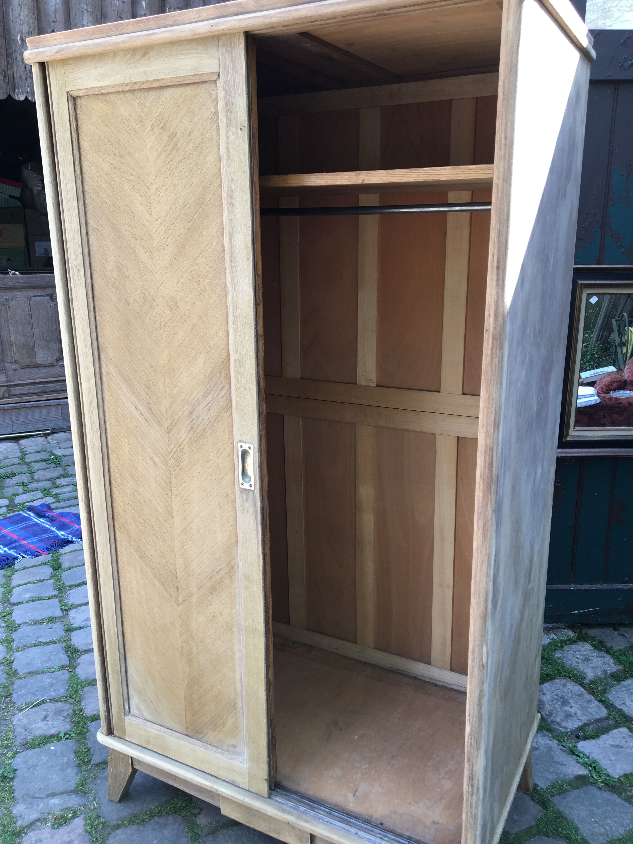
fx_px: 707
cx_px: 316
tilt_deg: -12.9
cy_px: 422
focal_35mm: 29
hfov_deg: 48.2
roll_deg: -0.5
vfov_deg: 61.7
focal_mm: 4.15
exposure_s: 1/100
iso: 25
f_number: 2.2
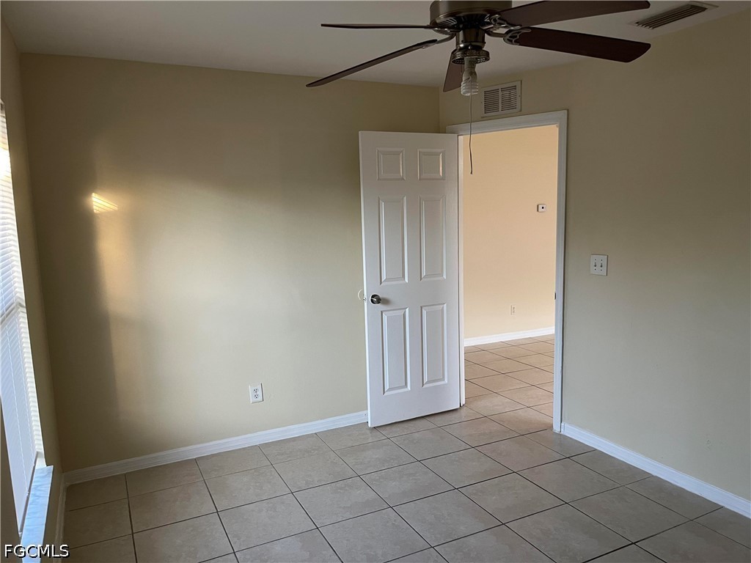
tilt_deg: -8.0
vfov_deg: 53.1
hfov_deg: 67.3
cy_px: 282
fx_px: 564
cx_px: 376
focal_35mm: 26
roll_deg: +2.2
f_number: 1.6
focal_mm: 5.1
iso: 125
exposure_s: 1/60
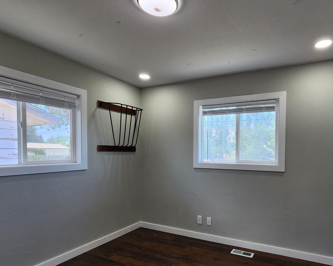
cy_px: 159
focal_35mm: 20
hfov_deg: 79.4
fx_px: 197
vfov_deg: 67.5
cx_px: 201
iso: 80
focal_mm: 2.2
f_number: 2.2
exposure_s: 1/120
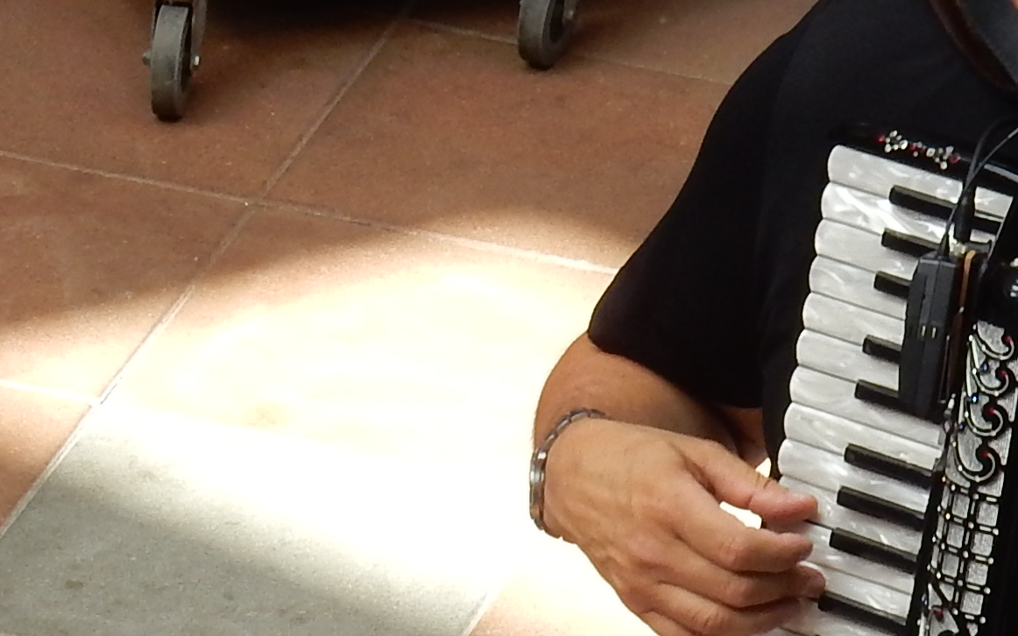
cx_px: 409
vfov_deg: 3.7
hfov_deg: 6.0
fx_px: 9793
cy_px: 865
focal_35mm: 353
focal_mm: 14.9
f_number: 5
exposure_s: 1/60
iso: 125
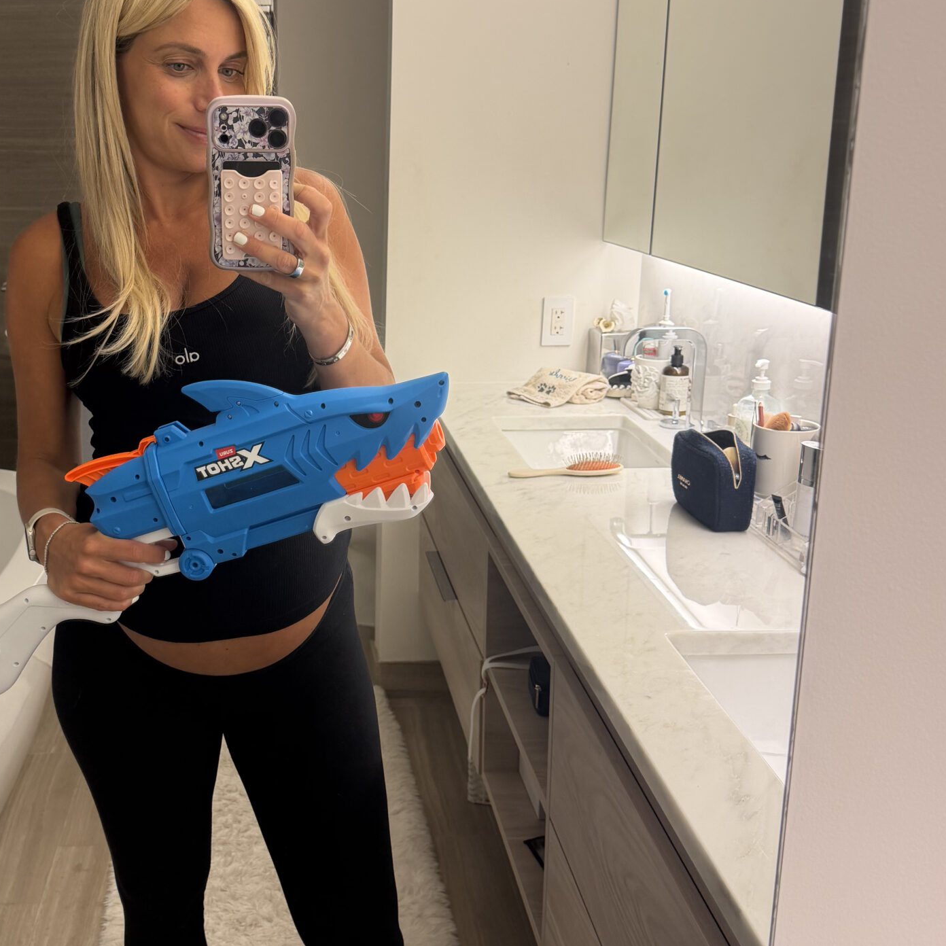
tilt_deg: -14.3
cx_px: 316
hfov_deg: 42.3
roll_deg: +1.3
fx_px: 1206
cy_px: 442
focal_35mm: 39
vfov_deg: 42.8
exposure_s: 1/190
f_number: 1.78
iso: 100
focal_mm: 6.76
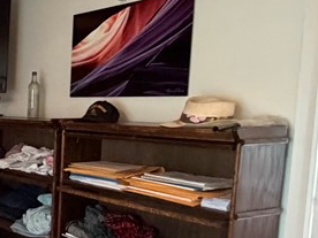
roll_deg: +0.1
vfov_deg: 27.9
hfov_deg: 28.7
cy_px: 153
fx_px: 478
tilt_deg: -4.3
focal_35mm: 52
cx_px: -114
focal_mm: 2.22
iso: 800
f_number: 2.2
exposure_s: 1/60
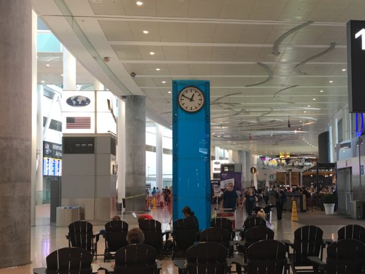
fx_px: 527
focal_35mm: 50
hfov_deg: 37.6
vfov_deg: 29.0
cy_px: 158
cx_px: 255
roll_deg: +0.4
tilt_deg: +4.6
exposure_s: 1/17
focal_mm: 4.15
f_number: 2.2
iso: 40
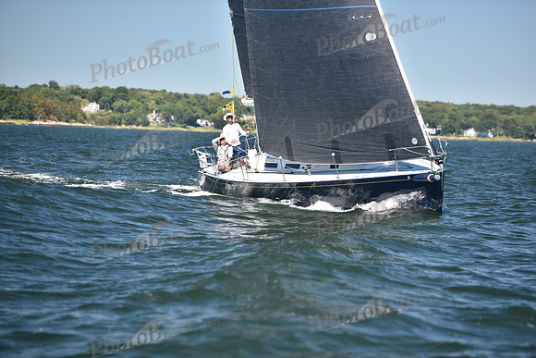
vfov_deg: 8.9
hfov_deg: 13.2
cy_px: 179
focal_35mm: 155
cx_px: 268
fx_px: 2308
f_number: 3.2
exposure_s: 1/800
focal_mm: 155
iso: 200
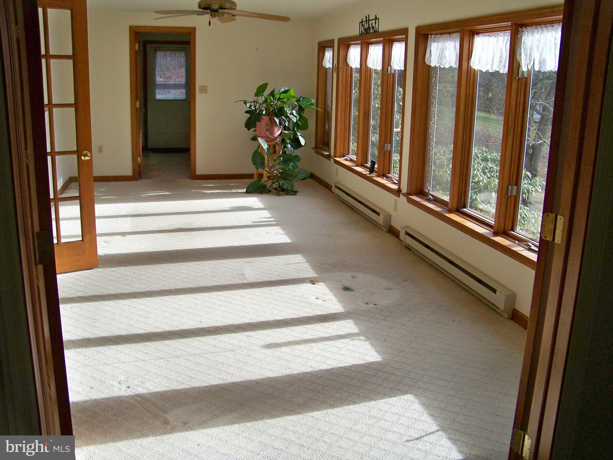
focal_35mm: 33
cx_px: 306
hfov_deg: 55.4
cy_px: 230
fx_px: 584
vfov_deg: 42.9
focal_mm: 5.85
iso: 250
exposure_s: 1/640
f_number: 2.8
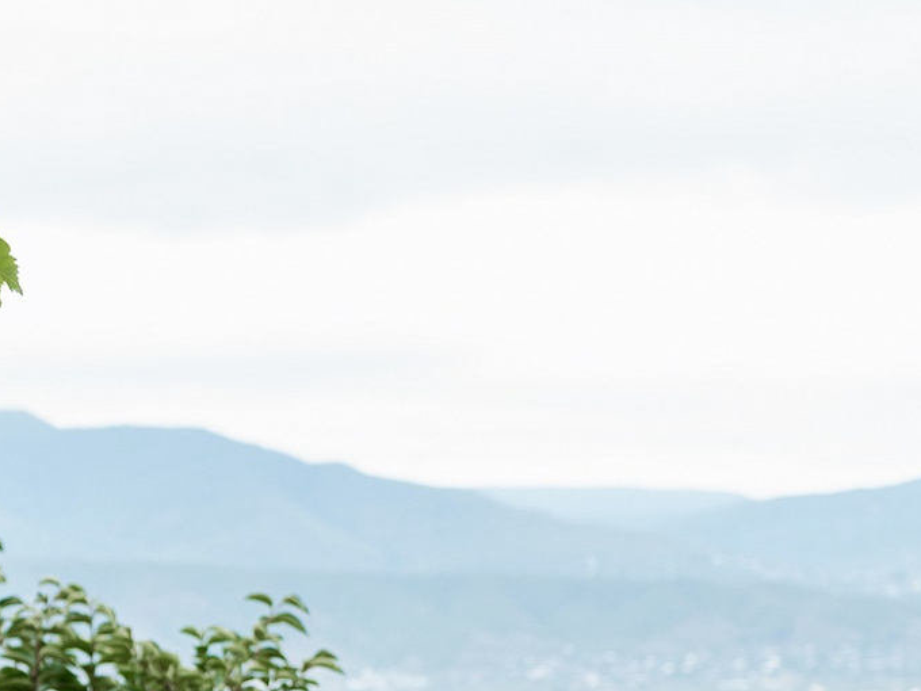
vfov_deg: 8.0
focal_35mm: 181
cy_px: 1058
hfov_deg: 10.9
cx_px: 83
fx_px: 4816
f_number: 3.2
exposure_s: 1/125
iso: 100
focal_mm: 50
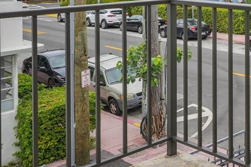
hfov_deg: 24.0
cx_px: 390
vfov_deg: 20.1
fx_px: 439
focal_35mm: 63
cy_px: -39
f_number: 6.3
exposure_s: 1/2500
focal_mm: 20
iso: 250
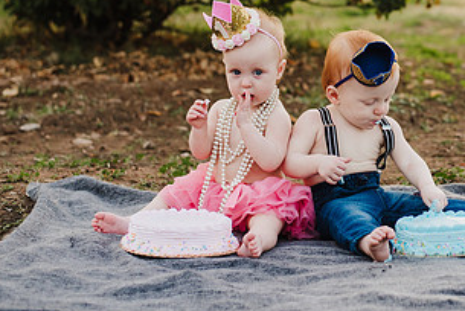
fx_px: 1228
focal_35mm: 95
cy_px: 53
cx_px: 399
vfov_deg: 14.3
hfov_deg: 21.1
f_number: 2.8
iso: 400
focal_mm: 50
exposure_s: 1/500
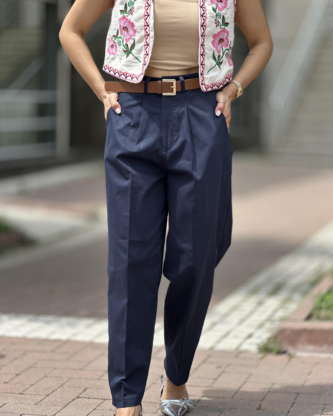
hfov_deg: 18.9
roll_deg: -3.2
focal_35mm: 81
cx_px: 165
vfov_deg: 23.6
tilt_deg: -5.9
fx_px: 998
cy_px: 210
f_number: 2.8
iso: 25
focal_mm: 9
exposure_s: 1/283
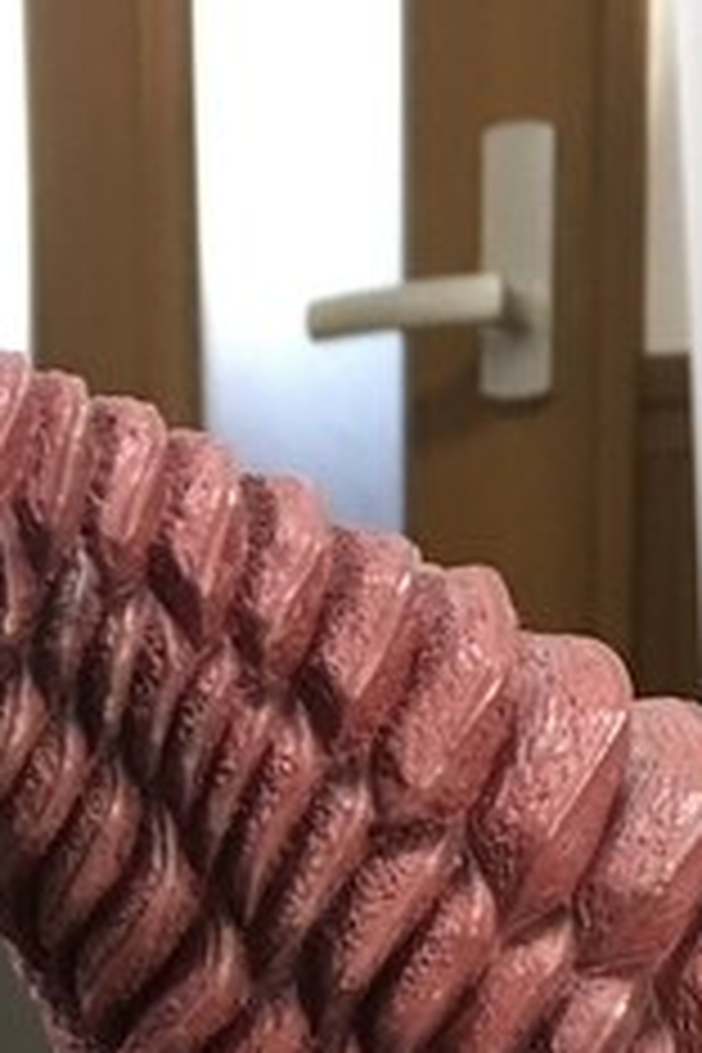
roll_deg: -0.2
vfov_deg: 17.2
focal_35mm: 103
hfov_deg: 13.2
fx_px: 3013
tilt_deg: -15.4
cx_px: 603
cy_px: 1719
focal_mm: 4.15
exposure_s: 1/15
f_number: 2.2
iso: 64
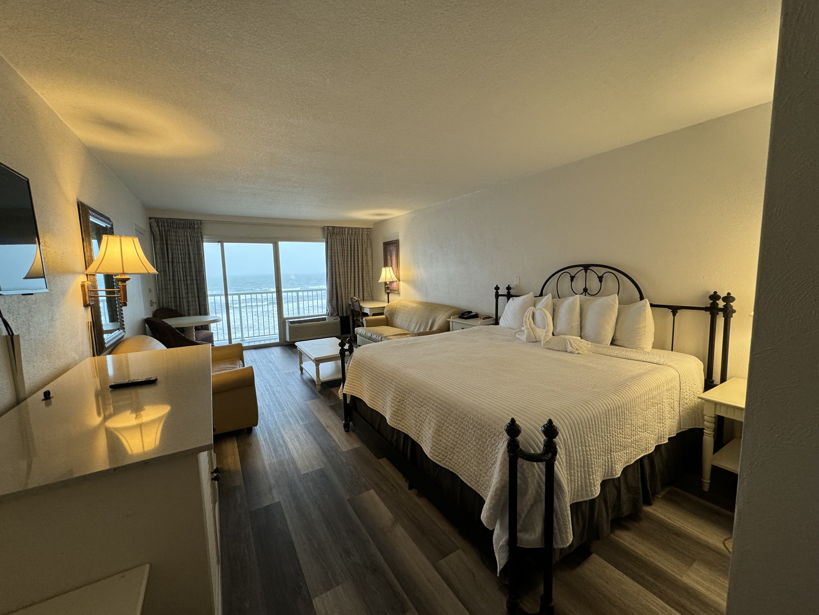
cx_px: 410
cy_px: 308
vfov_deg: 85.7
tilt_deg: -7.1
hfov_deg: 102.1
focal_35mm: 14
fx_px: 331
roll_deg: +1.1
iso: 200
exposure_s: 1/60
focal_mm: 2.22
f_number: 2.2
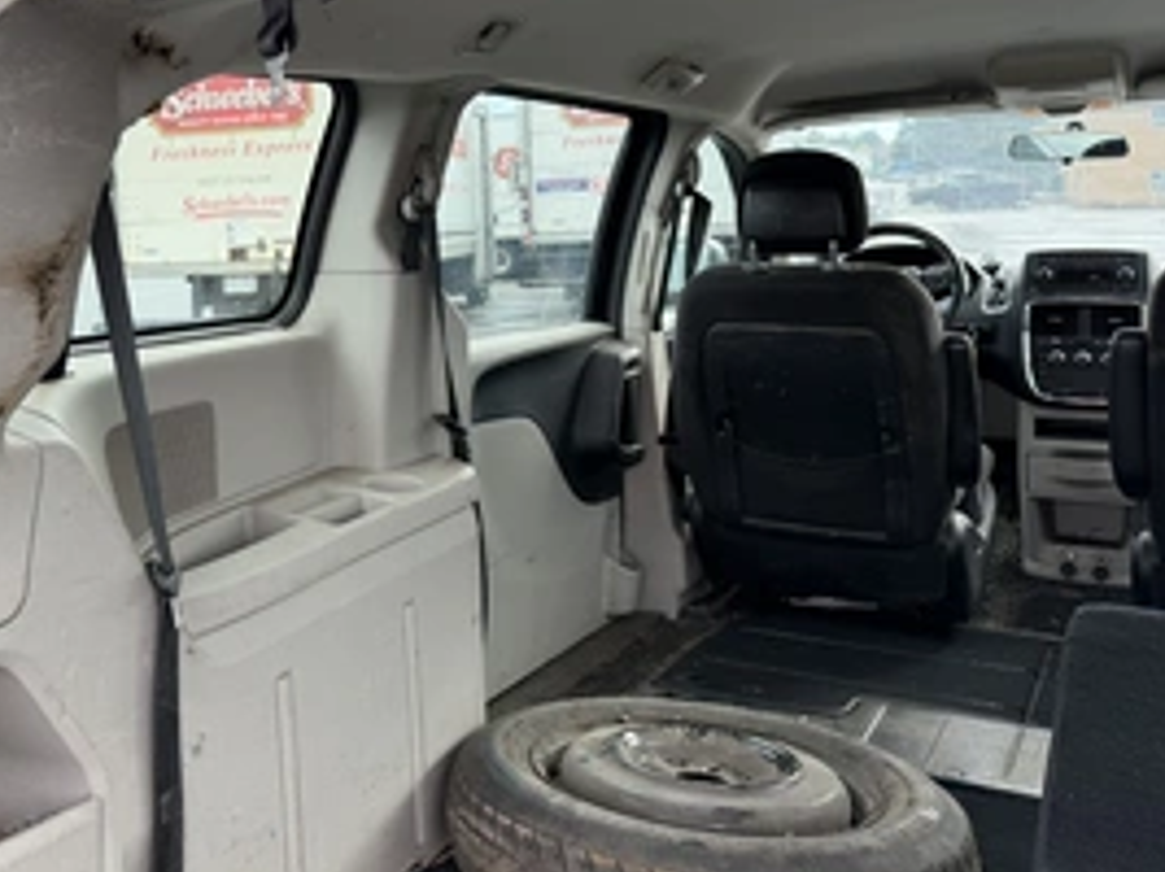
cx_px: 375
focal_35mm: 36
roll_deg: +1.0
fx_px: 1211
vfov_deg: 39.1
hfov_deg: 50.3
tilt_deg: -8.0
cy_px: 275
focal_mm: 6.76
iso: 80
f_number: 1.78
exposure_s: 1/196
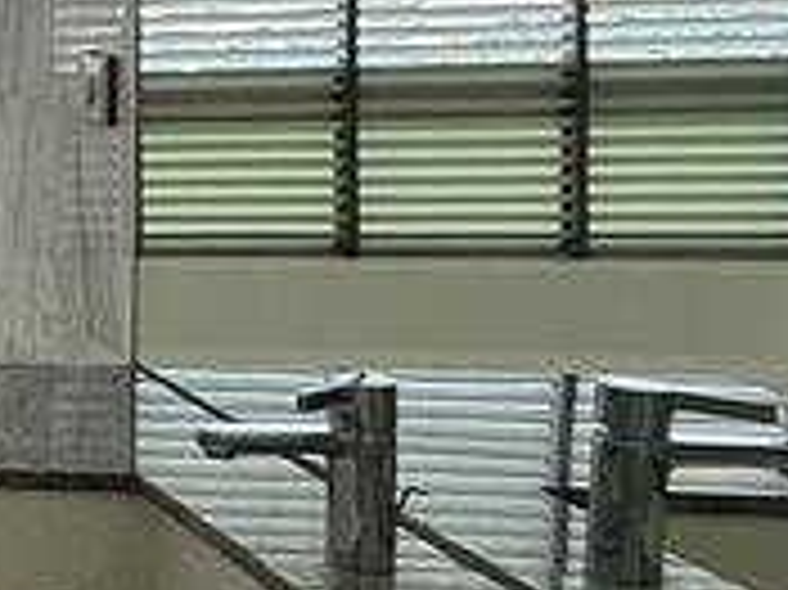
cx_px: -1045
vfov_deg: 18.9
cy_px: 104
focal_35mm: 77
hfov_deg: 15.5
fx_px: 1752
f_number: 2.2
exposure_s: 1/182
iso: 50
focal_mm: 2.22
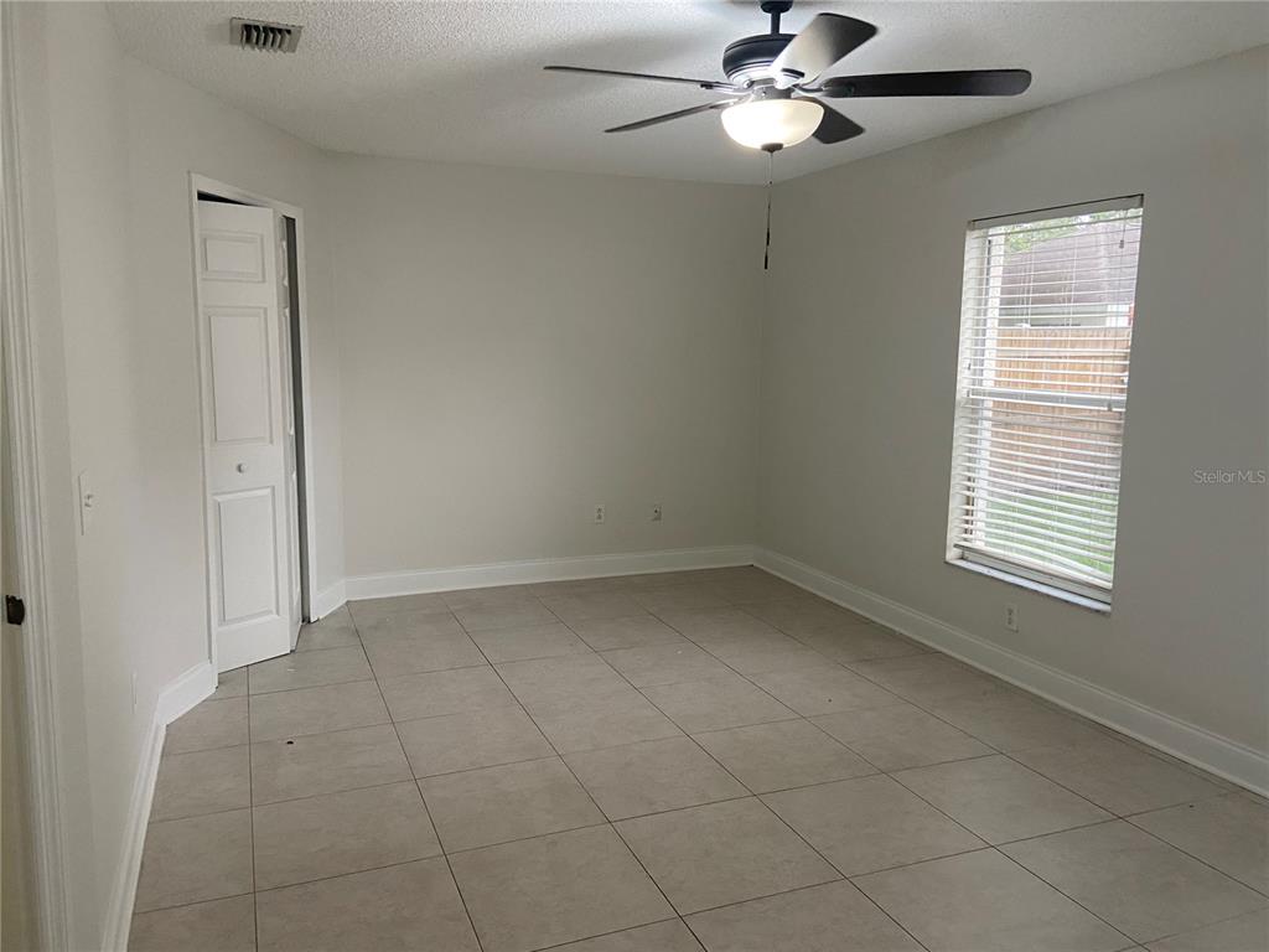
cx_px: 634
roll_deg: -1.6
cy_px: 476
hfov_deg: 67.3
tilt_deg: -6.4
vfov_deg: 53.1
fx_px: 953
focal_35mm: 26
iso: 200
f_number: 1.8
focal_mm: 4.25
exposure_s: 1/60
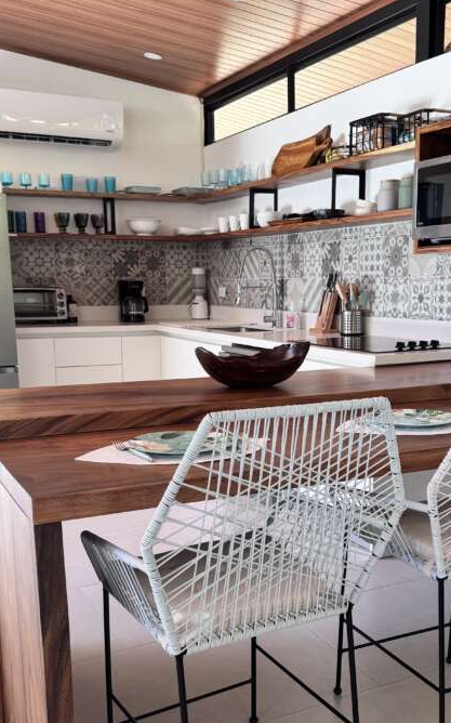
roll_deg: +0.9
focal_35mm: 39
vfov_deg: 50.3
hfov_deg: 32.6
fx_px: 768
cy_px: 406
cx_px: 282
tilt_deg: -9.9
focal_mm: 6.76
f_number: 1.78
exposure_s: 1/121
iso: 160
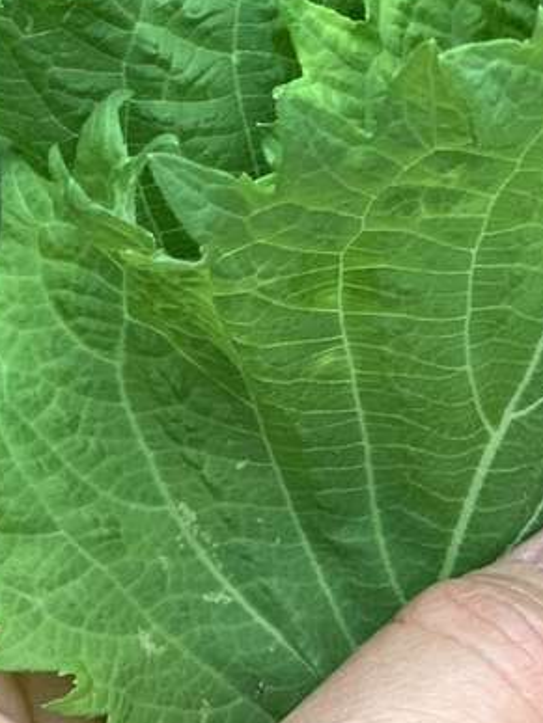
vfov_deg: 12.2
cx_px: 396
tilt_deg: -40.4
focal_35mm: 161
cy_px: 52
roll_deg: +3.9
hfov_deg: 9.2
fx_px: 3367
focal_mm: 6
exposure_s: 1/63
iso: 125
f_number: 2.4
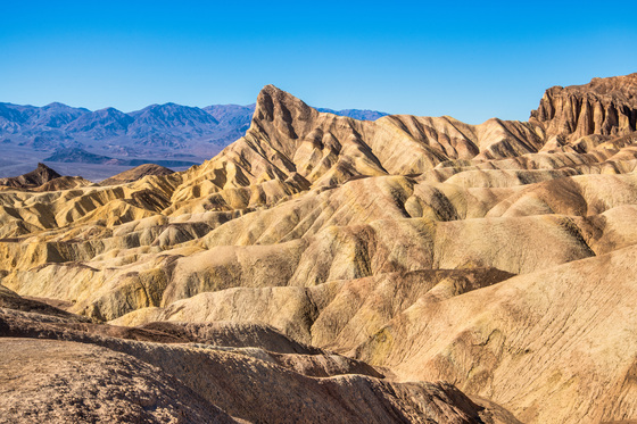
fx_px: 796
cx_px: 318
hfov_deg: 43.6
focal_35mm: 45
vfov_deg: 29.8
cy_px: 212
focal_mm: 45
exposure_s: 1/160
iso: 160
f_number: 18
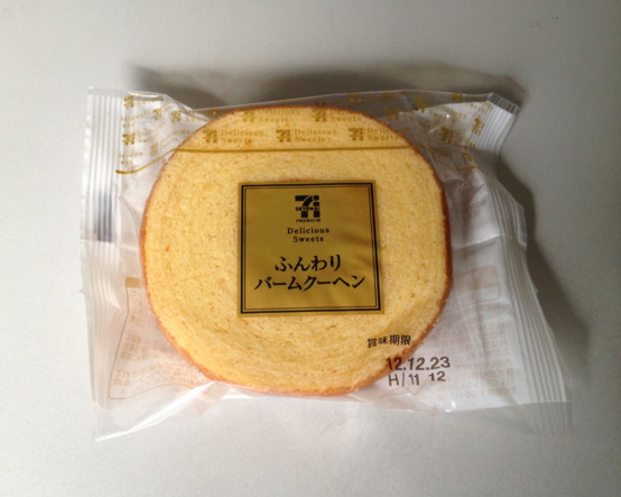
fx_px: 680
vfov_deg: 40.1
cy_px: 251
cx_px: 286
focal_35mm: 37
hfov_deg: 49.0
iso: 64
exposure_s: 1/20
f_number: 2.4
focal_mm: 4.28
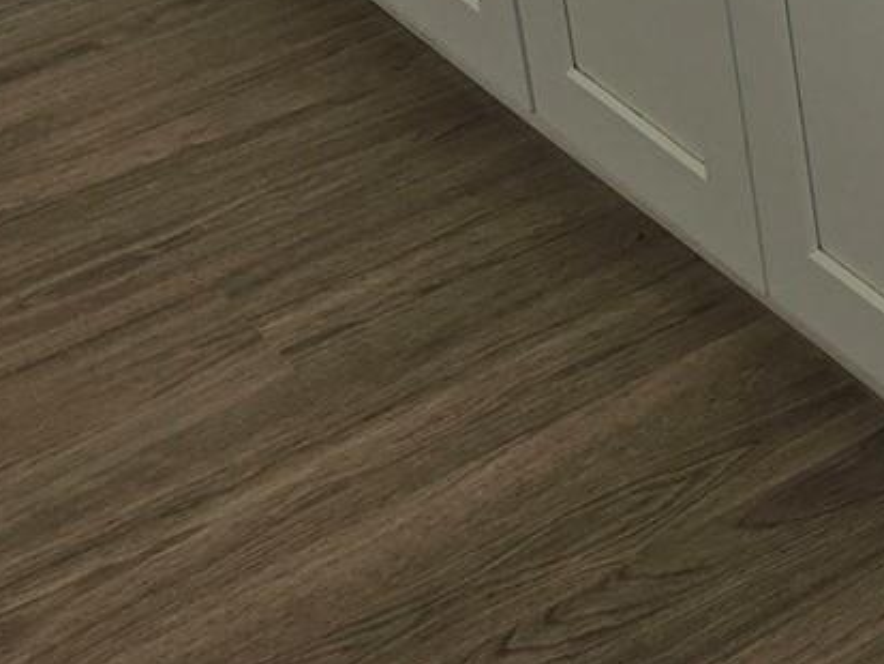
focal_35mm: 114
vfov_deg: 12.2
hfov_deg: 15.4
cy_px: -441
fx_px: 2912
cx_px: 1458
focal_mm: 5.4
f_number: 1.8
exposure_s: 1/359
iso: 50
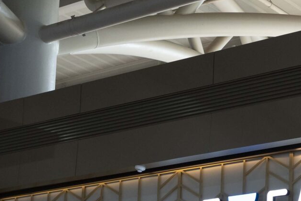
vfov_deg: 10.9
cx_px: 432
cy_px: 292
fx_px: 1020
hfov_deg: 15.6
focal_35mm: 122
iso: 1000
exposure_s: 1/160
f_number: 4.5
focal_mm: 30
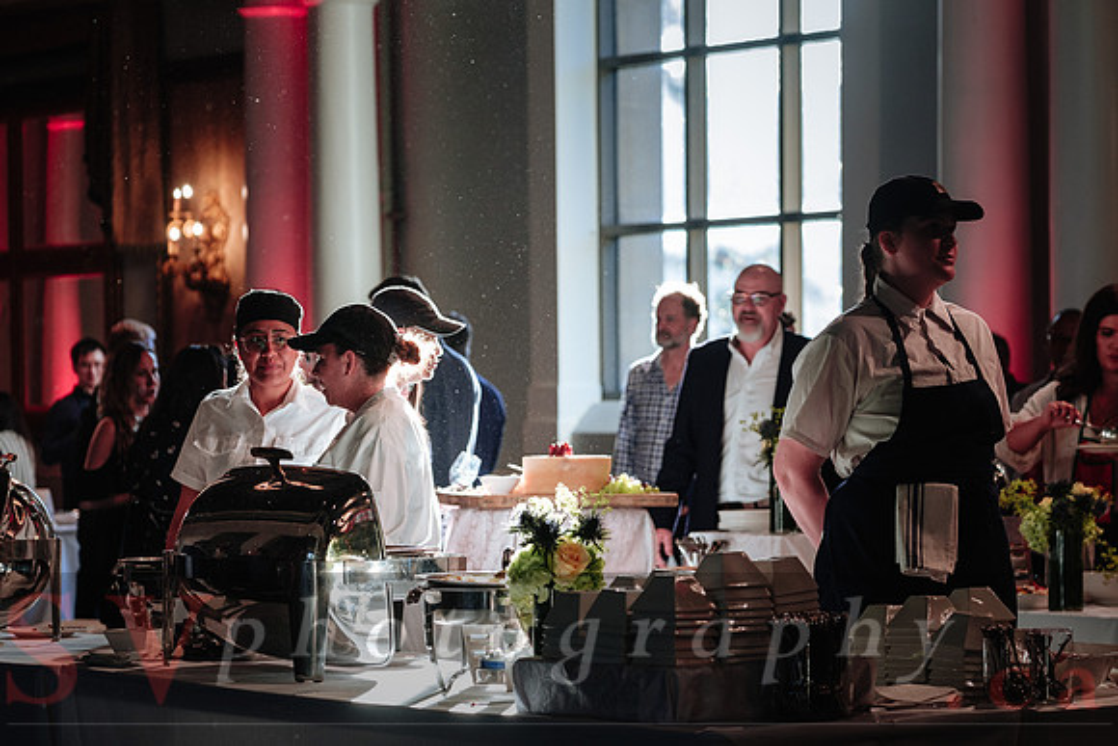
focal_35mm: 135
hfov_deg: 15.1
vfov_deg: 10.1
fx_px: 4205
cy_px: 426
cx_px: 646
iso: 400
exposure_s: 1/100
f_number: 2.8
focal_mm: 77.3
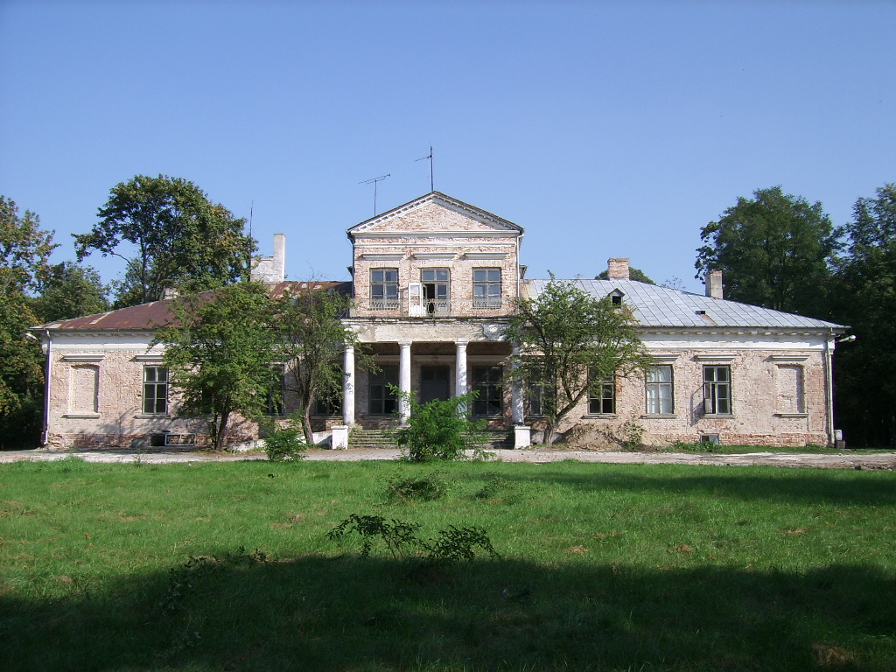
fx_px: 906
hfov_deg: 52.6
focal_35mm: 35
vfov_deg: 40.7
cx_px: 448
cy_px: 336
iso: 50
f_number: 5.8
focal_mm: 5.95
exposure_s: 1/297
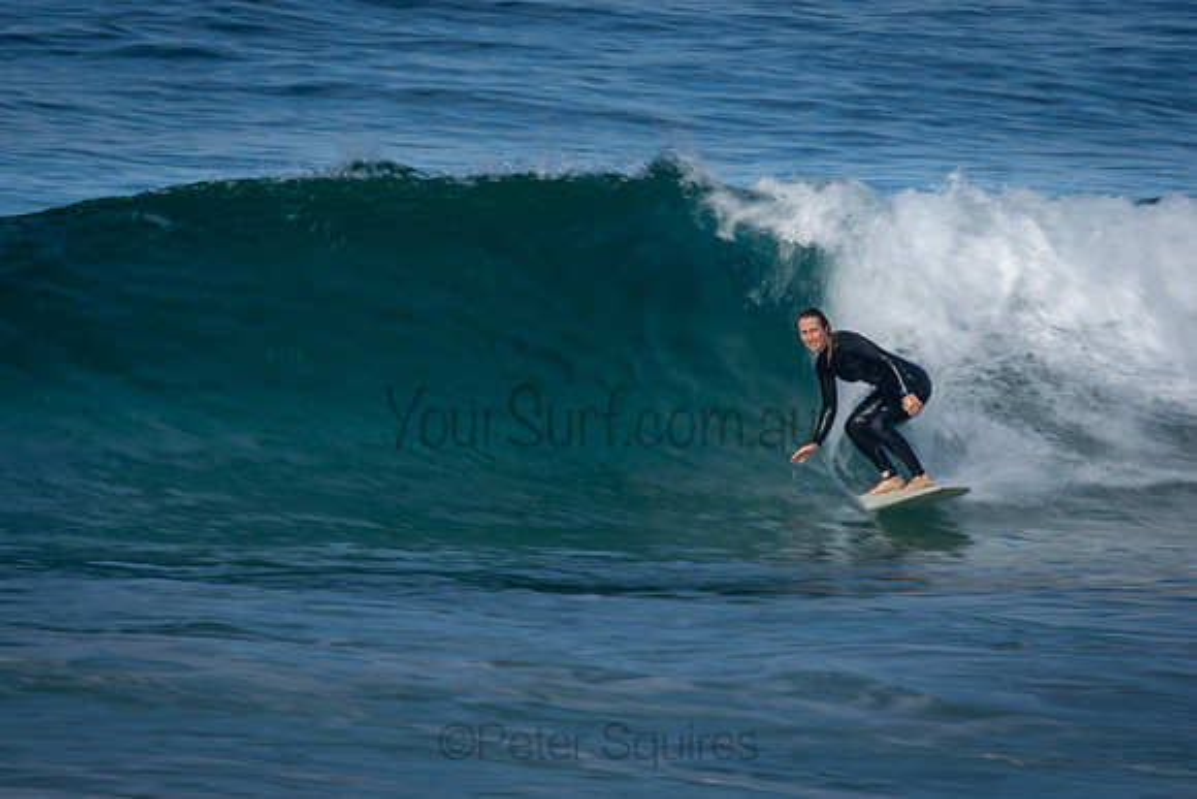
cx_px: 598
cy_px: 400
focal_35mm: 750
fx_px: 24942
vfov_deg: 1.8
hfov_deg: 2.7
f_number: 29
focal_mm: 500
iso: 100
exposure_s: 1/30
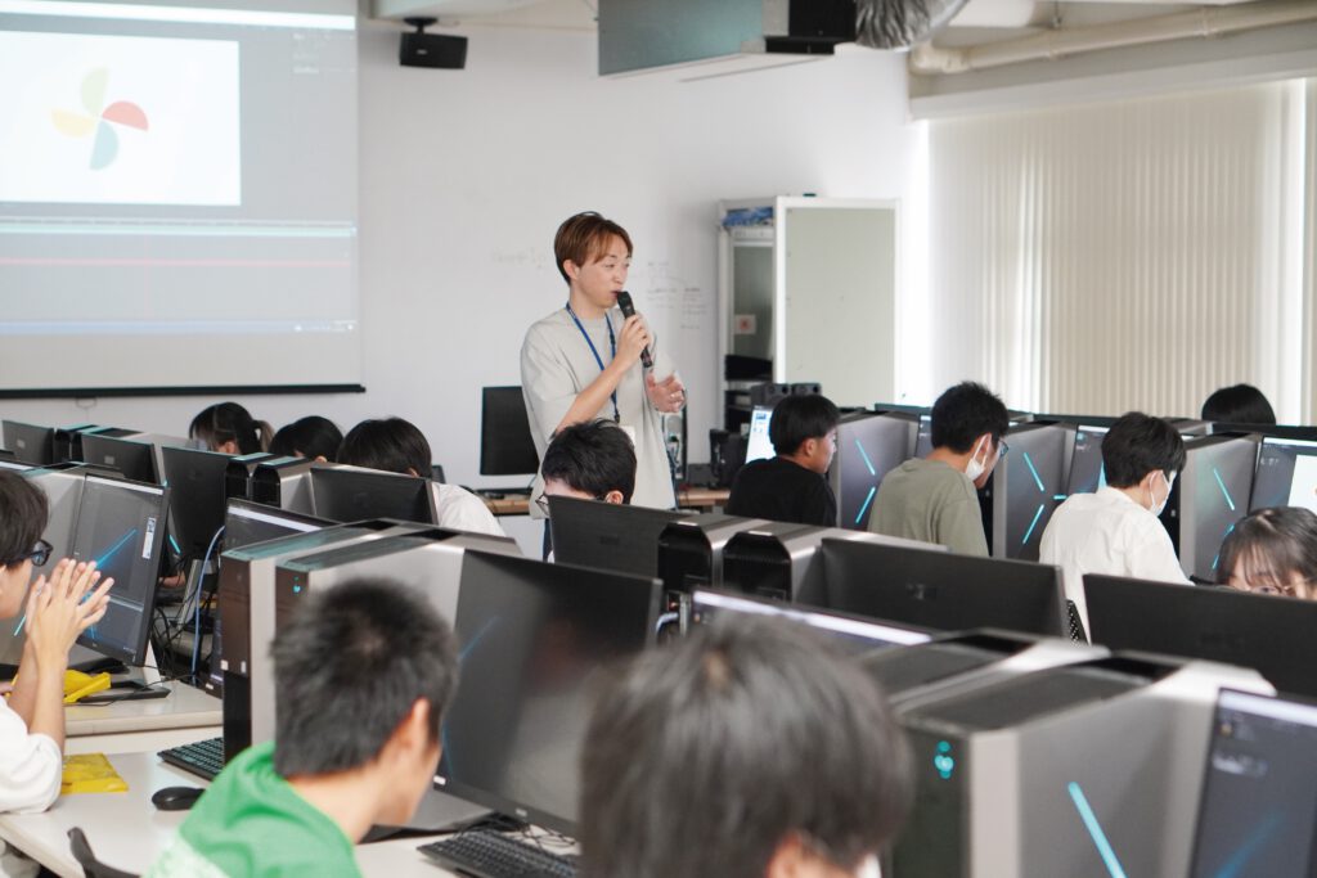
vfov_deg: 18.2
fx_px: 2744
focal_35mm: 75
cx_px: 658
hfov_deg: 27.0
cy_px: 439
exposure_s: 1/160
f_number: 2.8
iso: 1600
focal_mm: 50
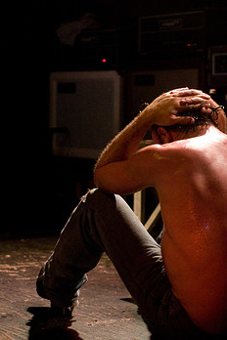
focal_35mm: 110
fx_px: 1040
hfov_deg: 12.4
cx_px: 181
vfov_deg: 18.6
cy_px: 158
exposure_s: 1/125
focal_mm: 44
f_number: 2.8
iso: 1000
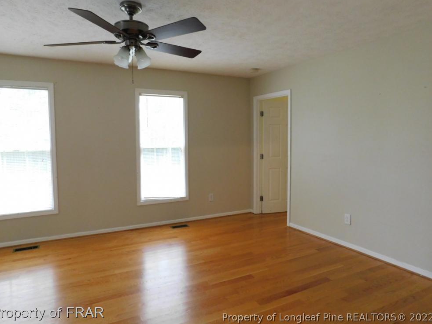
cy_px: 155
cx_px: 211
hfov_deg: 71.6
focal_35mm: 24
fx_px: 300
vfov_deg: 56.8
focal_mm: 4
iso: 400
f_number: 3
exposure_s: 1/20
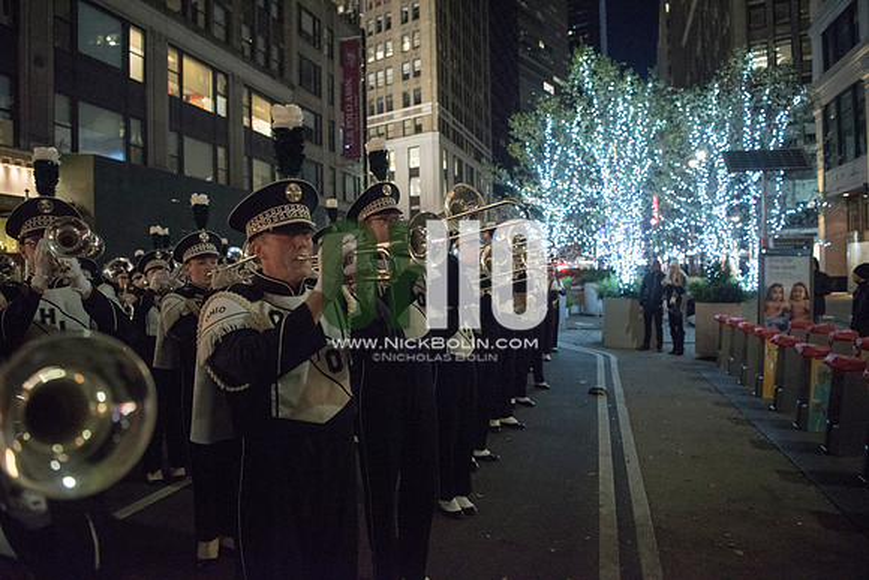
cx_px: 434
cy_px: 290
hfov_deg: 73.7
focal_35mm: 24
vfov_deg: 53.2
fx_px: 579
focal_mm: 24
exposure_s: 1/250
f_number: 2.8
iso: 8000
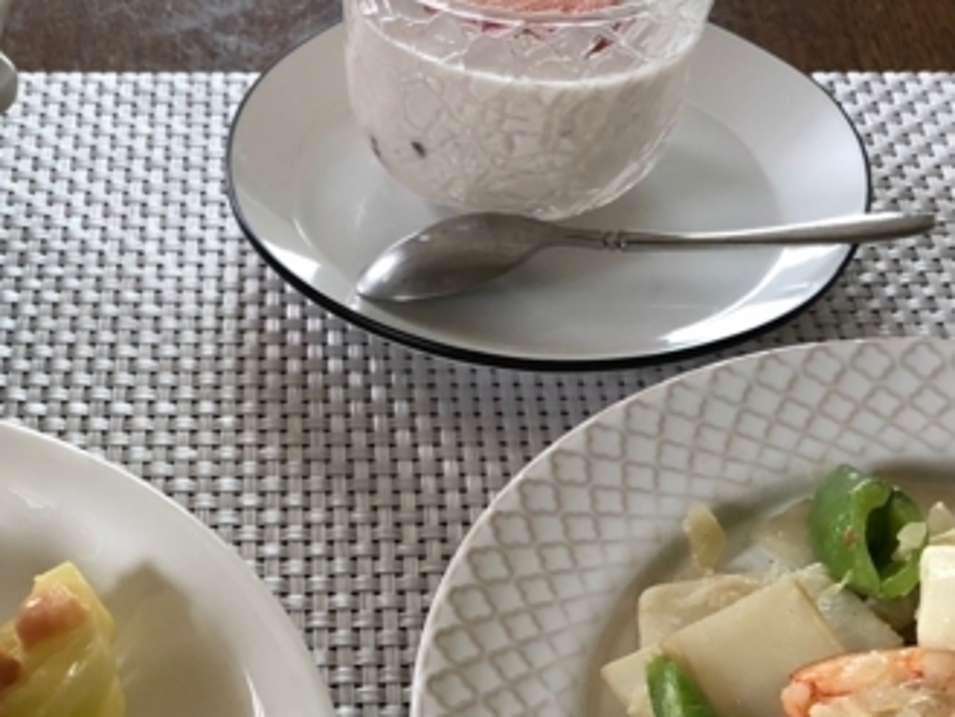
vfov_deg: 21.3
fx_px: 1877
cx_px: 383
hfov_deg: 28.5
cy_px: 598
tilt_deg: -45.8
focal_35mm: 68
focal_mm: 3.99
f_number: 1.8
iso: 32
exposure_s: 1/30
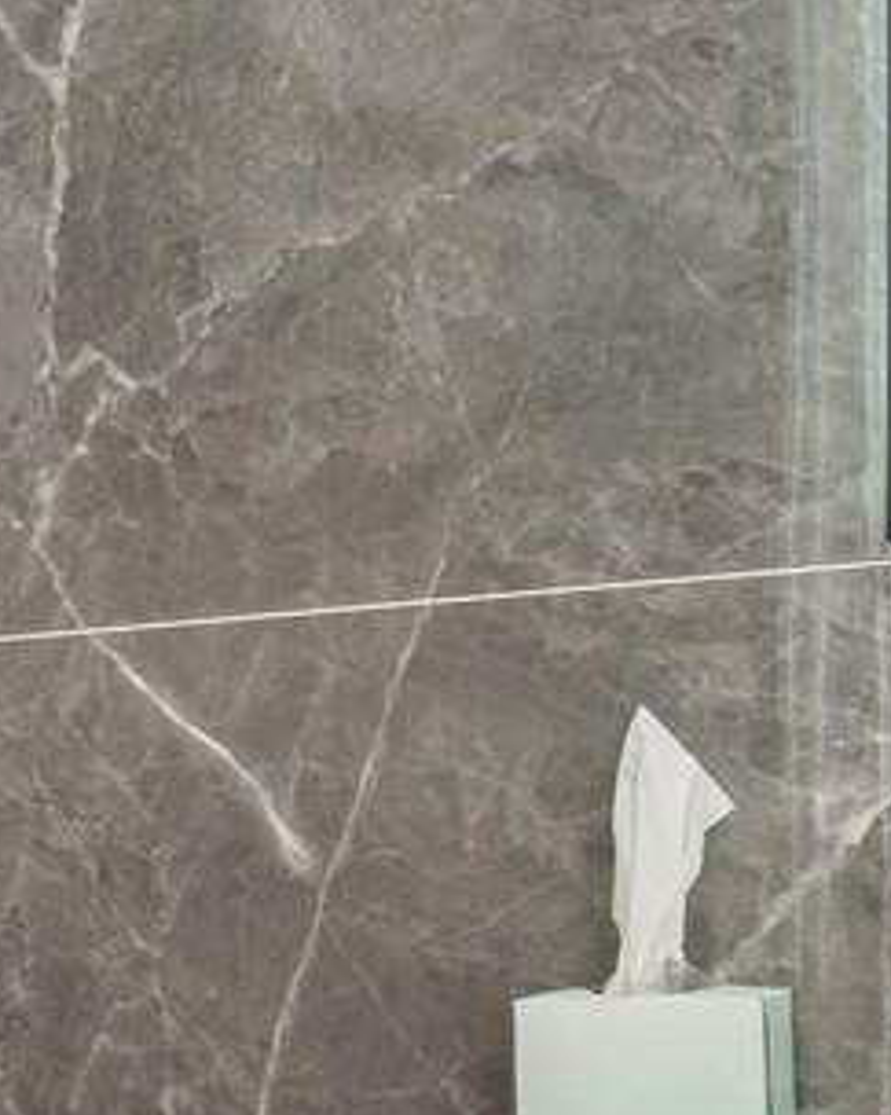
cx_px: -411
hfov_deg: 17.2
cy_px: 1005
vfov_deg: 22.8
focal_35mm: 81
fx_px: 2687
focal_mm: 16.5
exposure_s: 1/15
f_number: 11
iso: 400
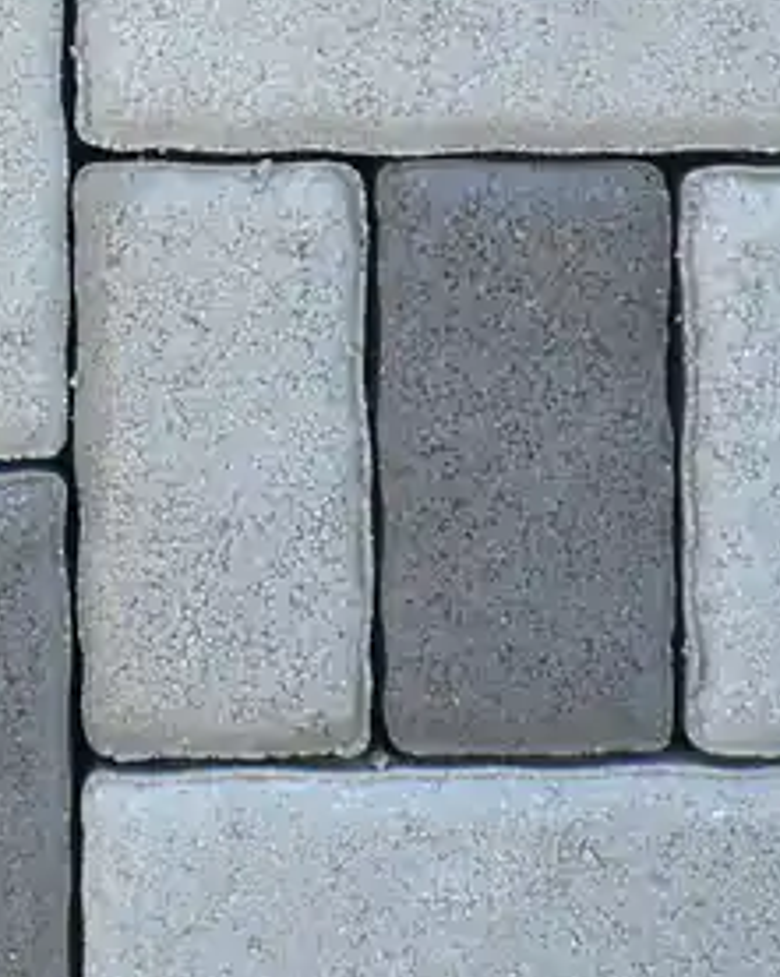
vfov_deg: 15.7
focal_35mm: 120
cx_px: 49
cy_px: -56
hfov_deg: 12.7
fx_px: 3468
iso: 100
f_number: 3.2
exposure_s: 1/125
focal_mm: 6.3
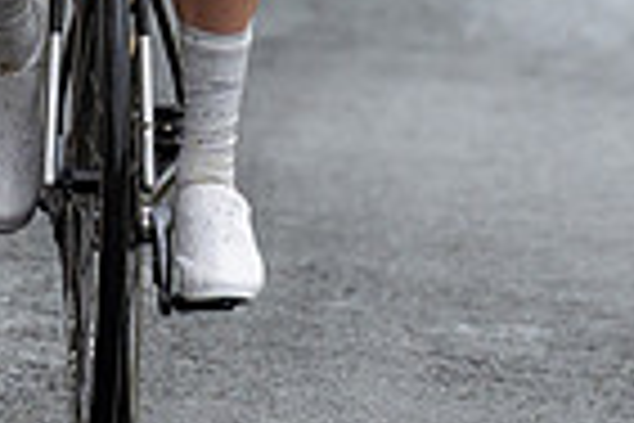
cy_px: -579
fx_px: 24724
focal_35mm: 1404
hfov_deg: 1.5
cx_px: 306
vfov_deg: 1.0
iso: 800
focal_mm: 182
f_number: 3.5
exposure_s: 1/1000
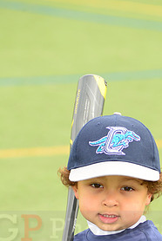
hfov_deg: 3.3
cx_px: 113
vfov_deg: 4.9
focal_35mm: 417
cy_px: 223
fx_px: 2808
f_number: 8
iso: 250
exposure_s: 1/200
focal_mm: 200
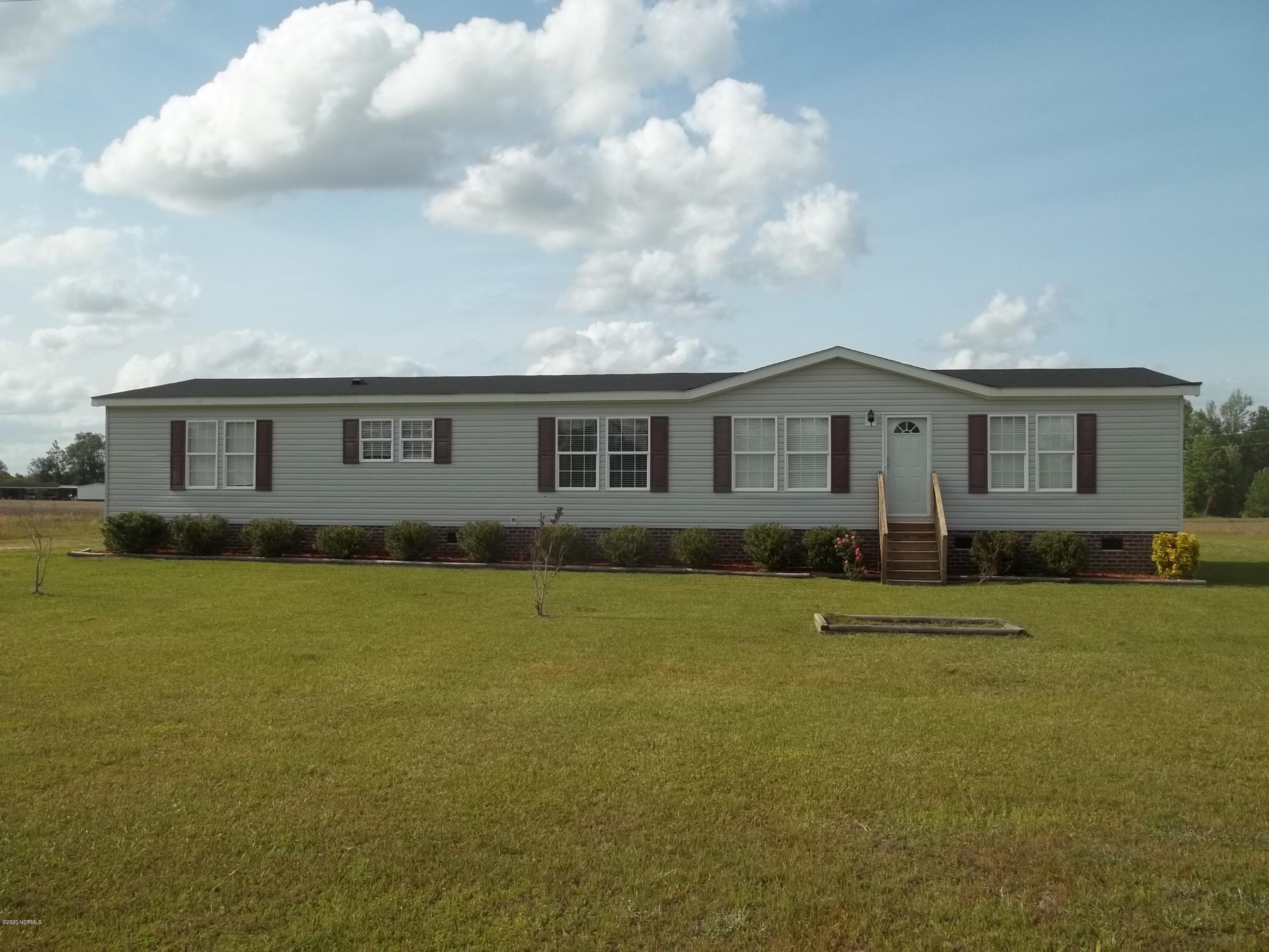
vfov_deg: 42.9
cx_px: 634
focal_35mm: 33
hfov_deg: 55.4
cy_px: 476
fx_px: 1210
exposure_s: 1/200
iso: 64
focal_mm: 5.9
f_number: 8
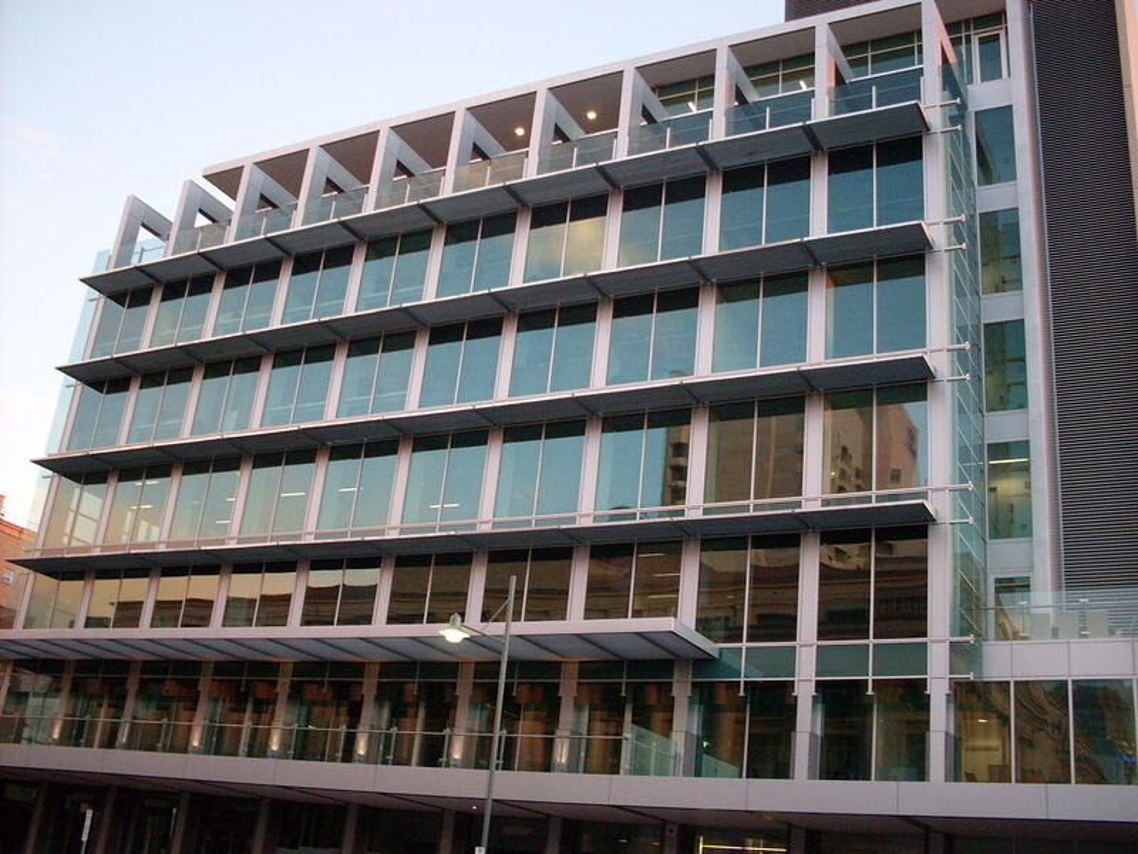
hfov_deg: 49.0
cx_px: 569
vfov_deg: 37.7
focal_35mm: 38
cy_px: 427
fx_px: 1249
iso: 120
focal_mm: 6.3
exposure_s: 1/45
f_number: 2.8
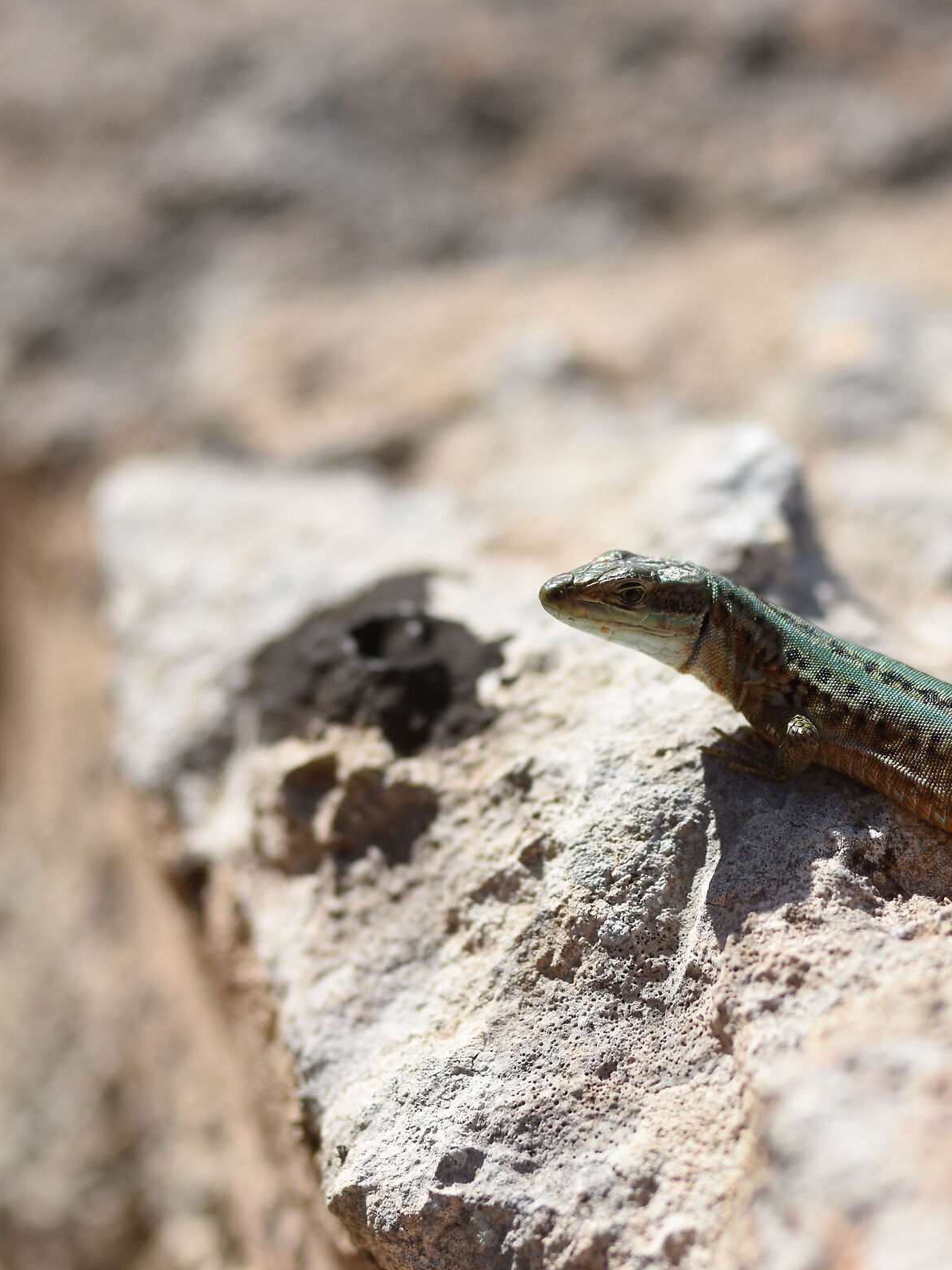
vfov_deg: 10.6
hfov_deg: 7.9
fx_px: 6847
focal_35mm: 187
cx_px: 673
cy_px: 637
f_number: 2.4
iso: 250
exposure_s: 1/8000
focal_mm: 85
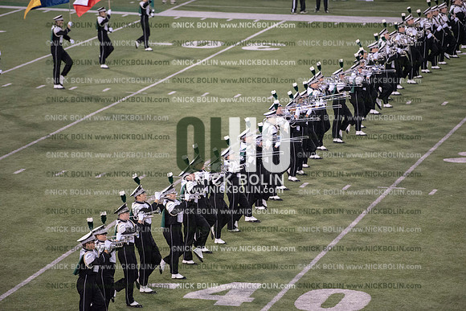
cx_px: 233
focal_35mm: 200
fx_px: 2589
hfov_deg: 10.3
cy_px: 156
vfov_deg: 6.9
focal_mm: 200
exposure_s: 1/1250
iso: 5000
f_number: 3.2
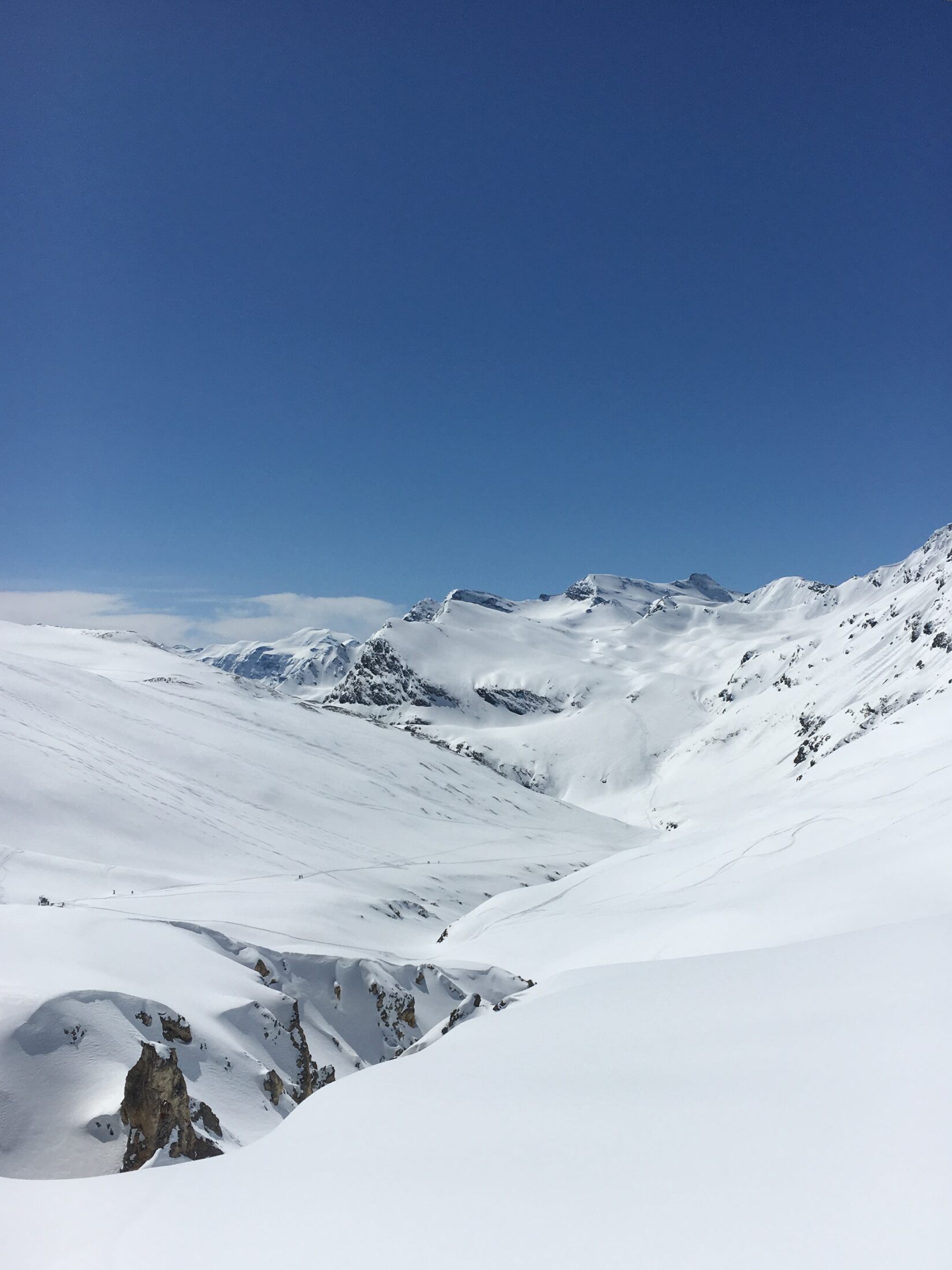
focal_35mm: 34
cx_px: 500
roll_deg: +0.0
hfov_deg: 41.8
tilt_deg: -0.2
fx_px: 1247
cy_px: 699
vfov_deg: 53.9
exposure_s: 1/10989
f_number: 2.2
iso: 25
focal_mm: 4.15
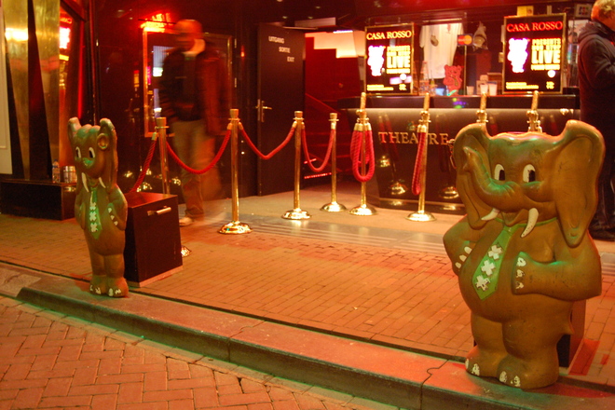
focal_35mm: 36
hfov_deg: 53.1
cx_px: 308
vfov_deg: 36.9
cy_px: 205
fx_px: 615
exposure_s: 1/5
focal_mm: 24
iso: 1600
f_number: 4
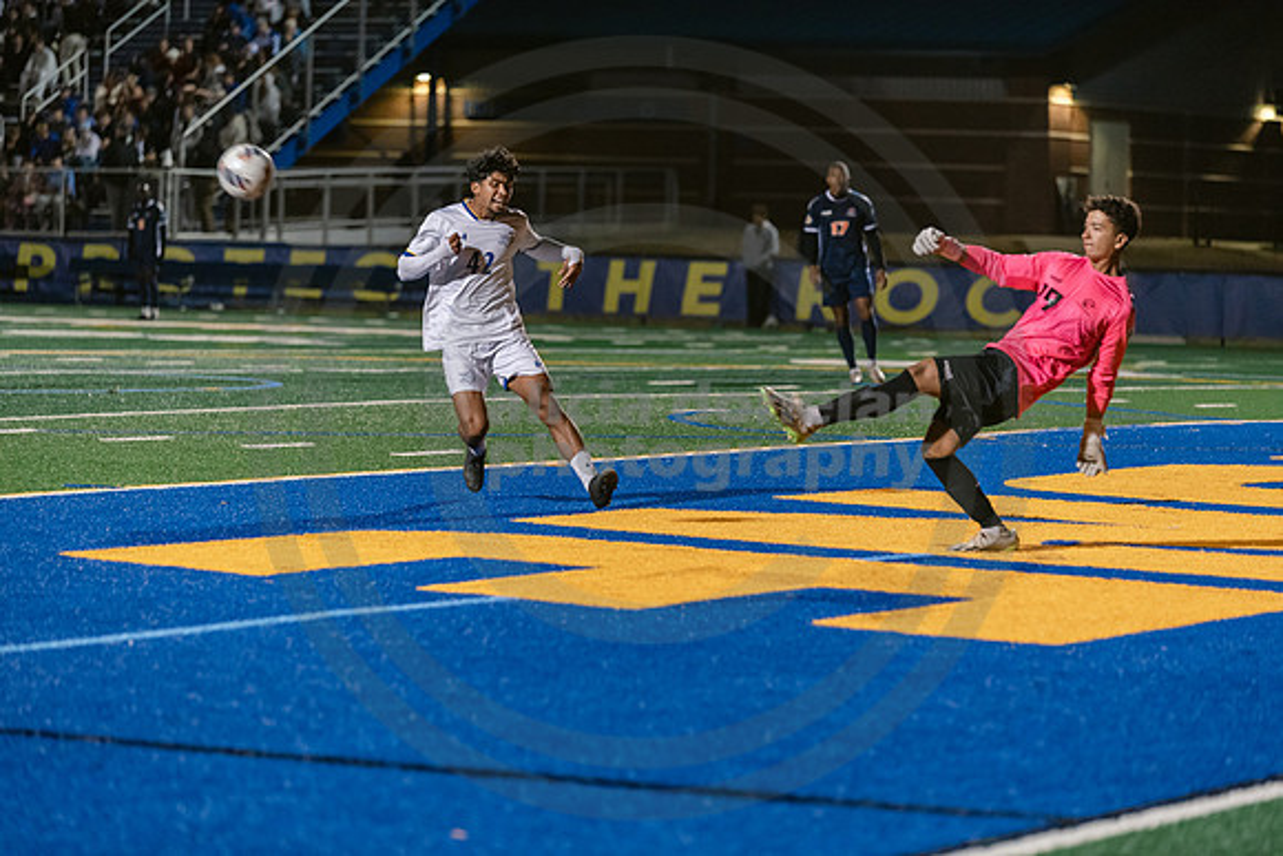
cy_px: 428
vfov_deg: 8.6
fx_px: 5703
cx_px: 642
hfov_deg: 12.8
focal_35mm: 160
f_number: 3
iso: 3200
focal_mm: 160
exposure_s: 1/1000
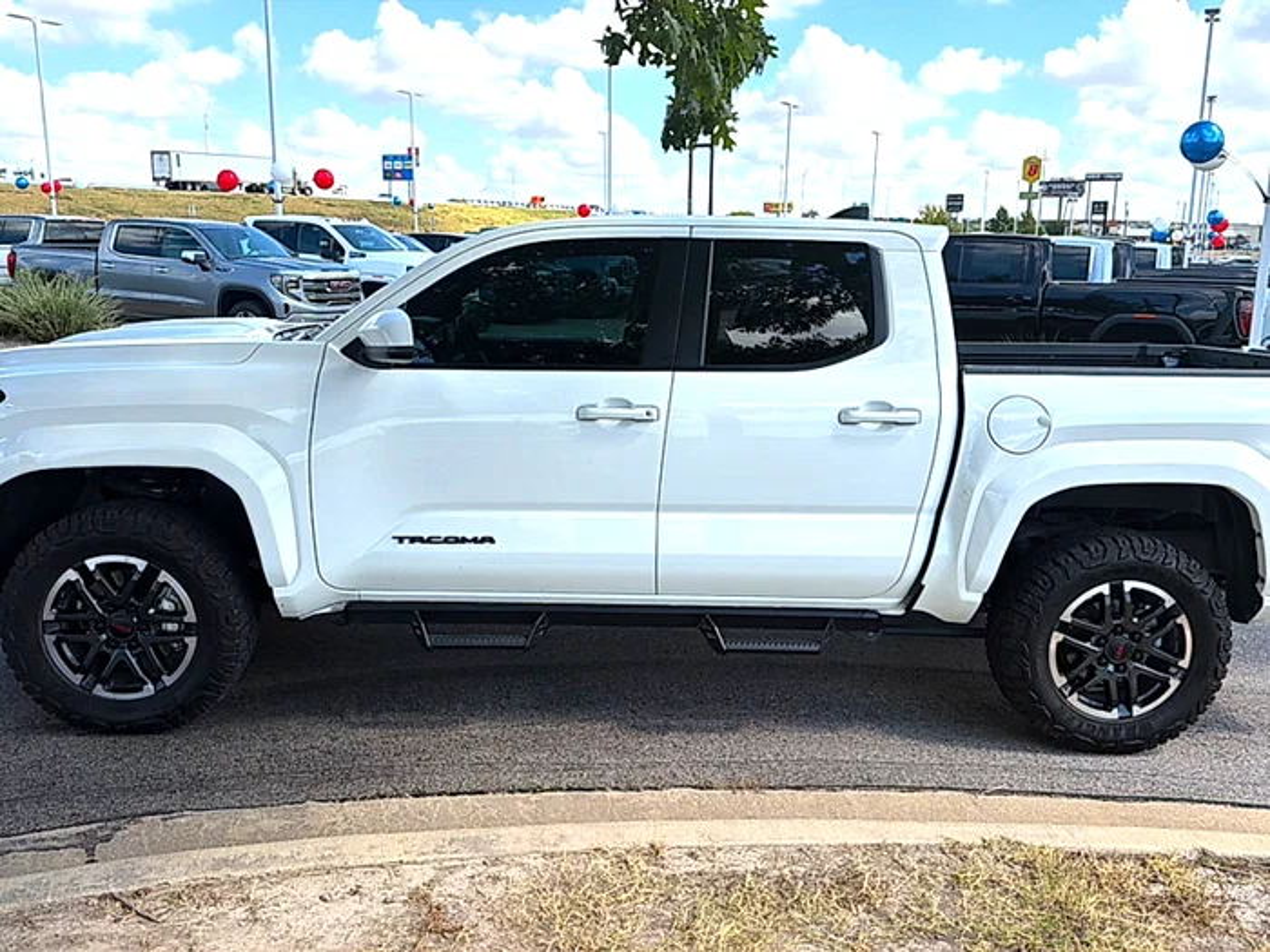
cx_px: 635
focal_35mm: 25
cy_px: 476
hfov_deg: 69.4
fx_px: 917
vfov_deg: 54.9
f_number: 1.78
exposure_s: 1/3759
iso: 80
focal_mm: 6.76
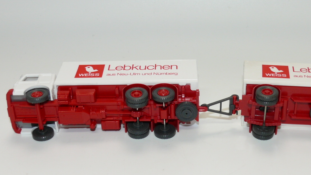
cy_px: 82
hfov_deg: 33.1
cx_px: 206
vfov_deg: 19.1
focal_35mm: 63
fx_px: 520
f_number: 4
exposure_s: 1/30
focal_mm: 8.1
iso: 100
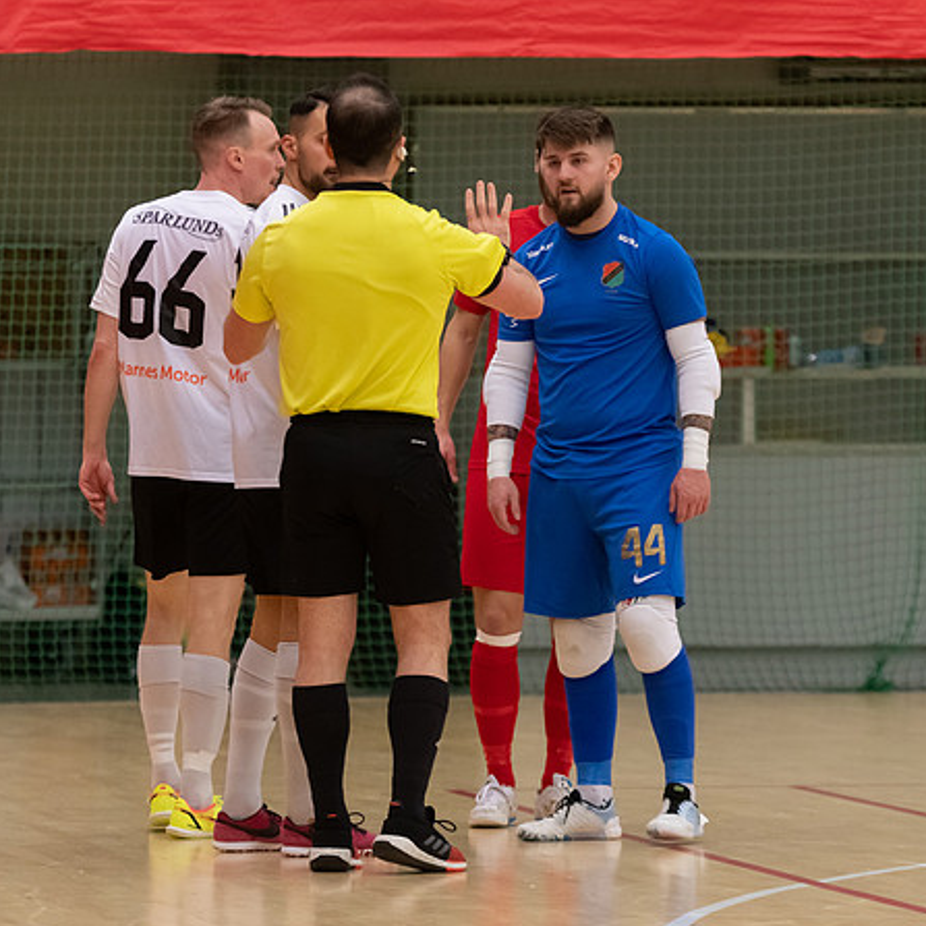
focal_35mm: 322
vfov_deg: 5.4
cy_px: 555
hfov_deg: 5.4
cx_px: 591
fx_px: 9745
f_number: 2.8
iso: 800
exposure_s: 1/800
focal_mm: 140
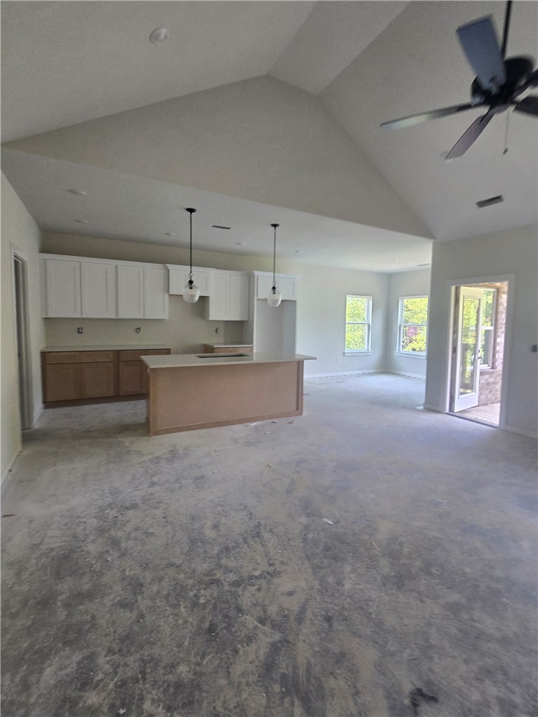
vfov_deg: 106.2
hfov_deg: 89.9
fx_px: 269
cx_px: 269
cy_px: 358
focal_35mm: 13
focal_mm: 2.2
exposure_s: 1/60.2
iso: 64
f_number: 2.2
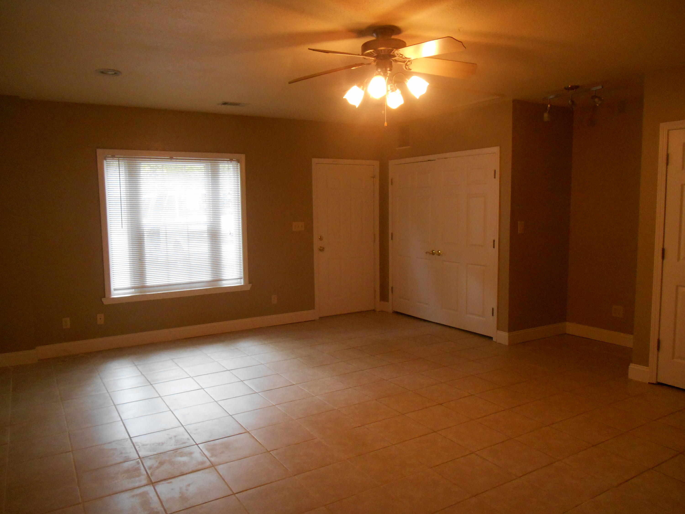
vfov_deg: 53.1
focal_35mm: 26
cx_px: 342
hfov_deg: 67.3
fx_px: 515
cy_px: 257
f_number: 3.4
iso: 400
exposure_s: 1/30
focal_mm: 4.7
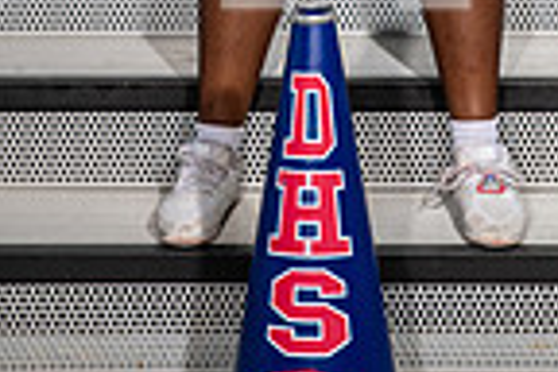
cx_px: 360
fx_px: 2712
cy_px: -380
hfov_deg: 11.7
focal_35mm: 175
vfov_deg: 7.5
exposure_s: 1/320
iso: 200
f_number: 7.1
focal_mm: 56
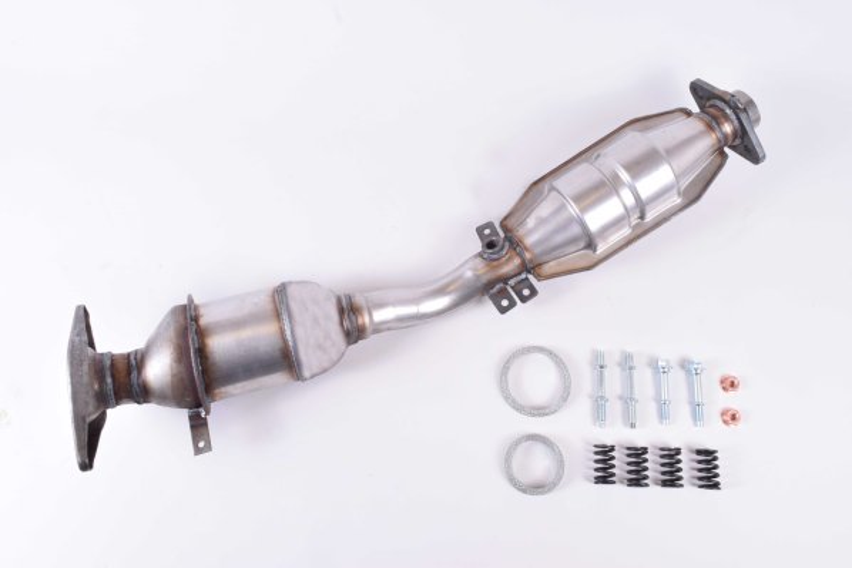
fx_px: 639
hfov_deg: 67.4
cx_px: 426
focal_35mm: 27
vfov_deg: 48.0
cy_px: 284
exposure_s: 1/50
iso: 400
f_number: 16
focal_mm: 18
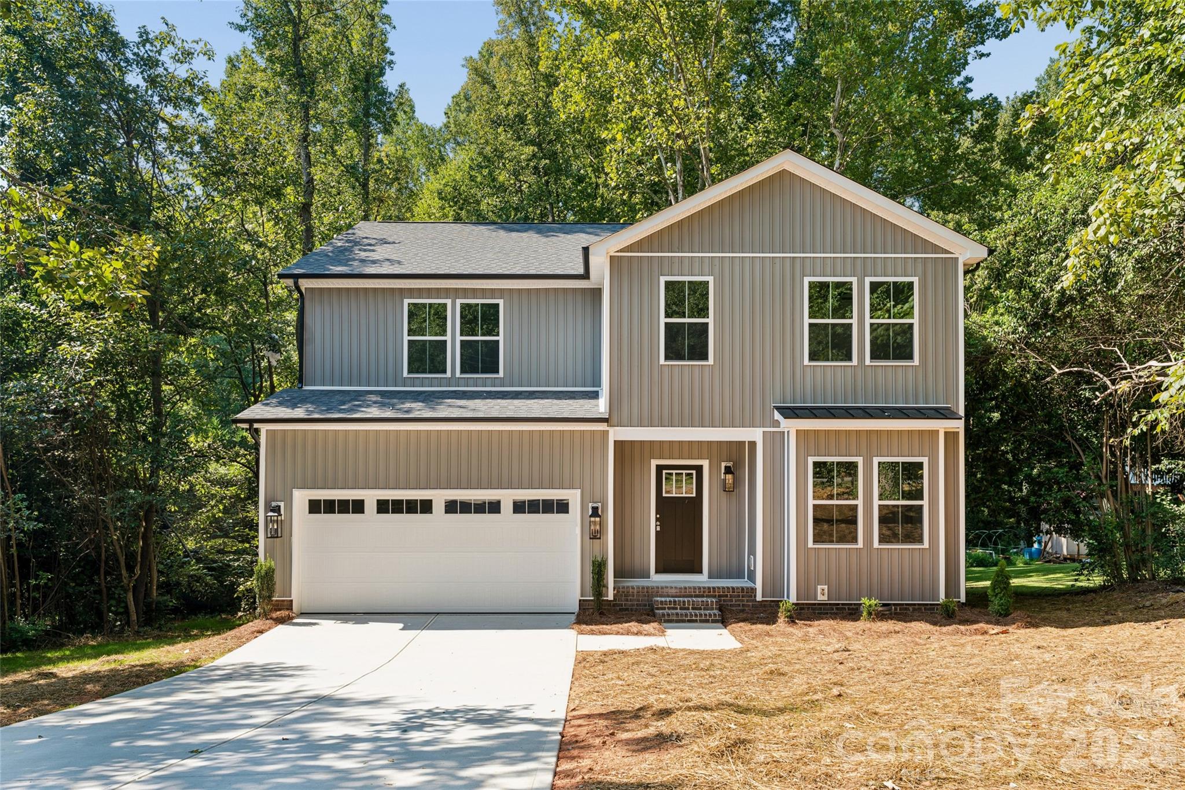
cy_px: 395
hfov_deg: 73.7
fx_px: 790
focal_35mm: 24
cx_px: 592
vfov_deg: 53.1
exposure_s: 1/30
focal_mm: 24
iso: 200
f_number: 13
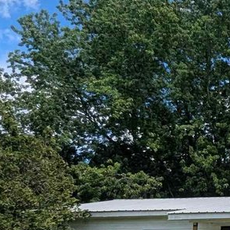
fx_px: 474
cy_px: 207
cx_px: 402
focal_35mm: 63
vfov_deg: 26.4
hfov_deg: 20.4
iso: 47
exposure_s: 1/2611
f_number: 2.2
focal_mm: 1.95
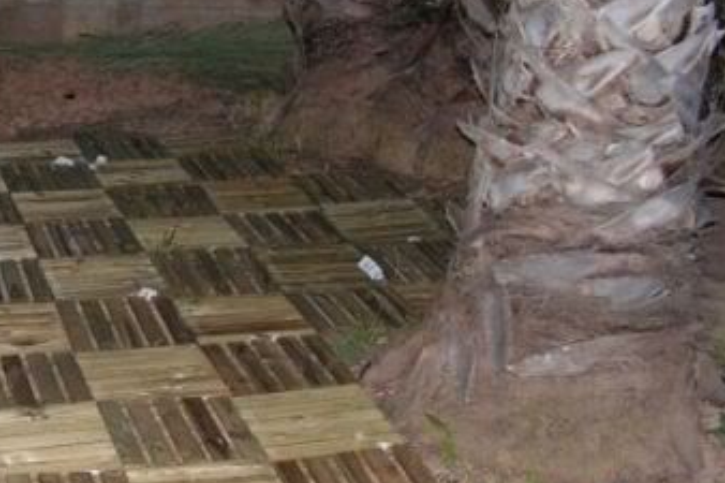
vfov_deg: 19.1
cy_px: 296
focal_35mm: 71
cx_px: 79
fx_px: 1429
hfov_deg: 27.5
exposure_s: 1/40
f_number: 3.2
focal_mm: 6
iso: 200
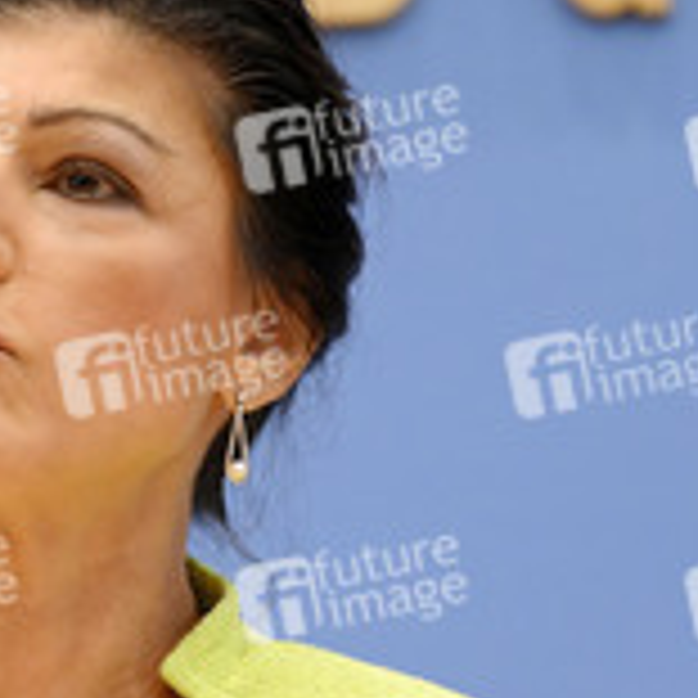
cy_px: 477
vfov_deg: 7.4
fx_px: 5407
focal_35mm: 237
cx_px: -218
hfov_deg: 7.3
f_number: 5.6
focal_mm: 96
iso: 5000
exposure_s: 1/500
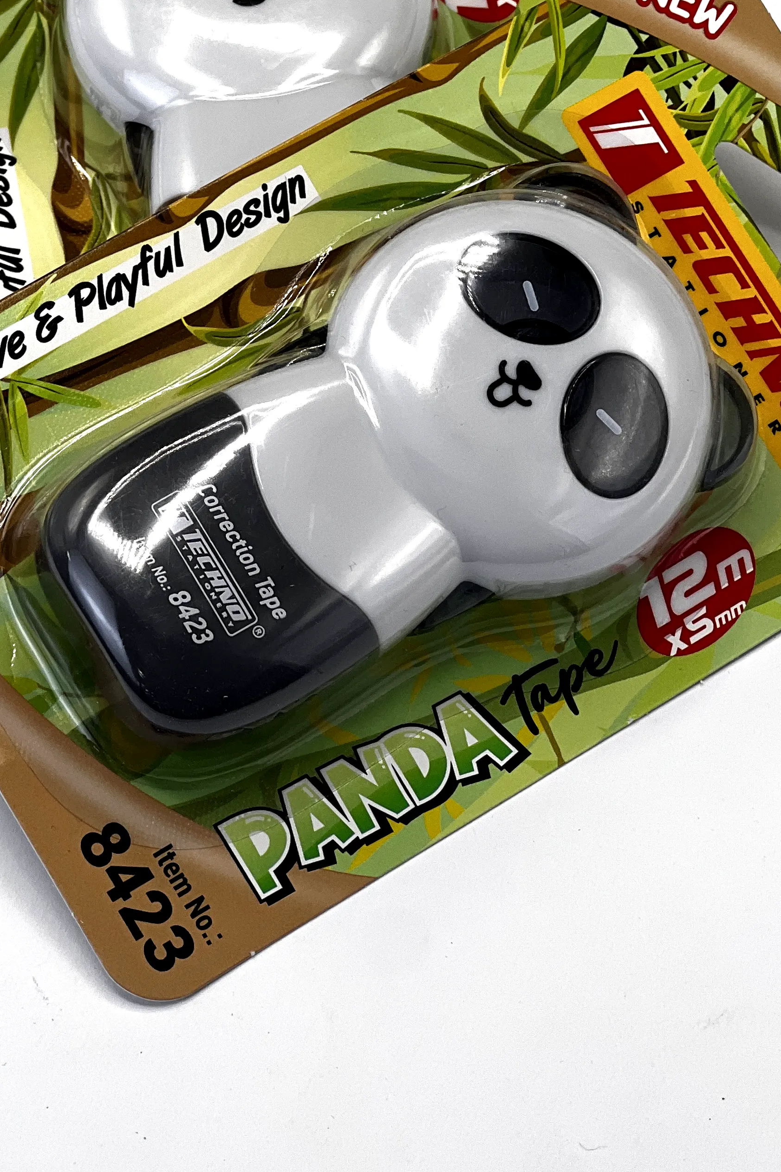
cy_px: 352
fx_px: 4165
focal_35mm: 128
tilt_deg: -60.8
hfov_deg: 10.7
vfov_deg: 16.0
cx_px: 345
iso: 32
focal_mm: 9
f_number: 2.8
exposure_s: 1/308
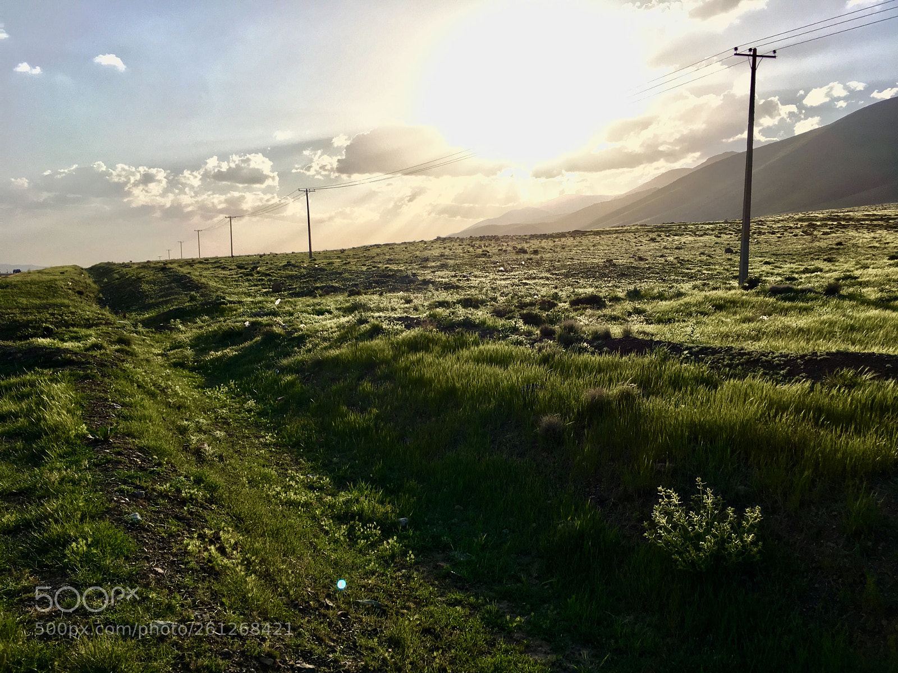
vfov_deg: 48.2
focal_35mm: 29
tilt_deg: -4.6
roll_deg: -1.3
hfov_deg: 61.7
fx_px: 752
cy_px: 336
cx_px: 449
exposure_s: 1/801
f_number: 2.2
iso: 25
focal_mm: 4.15
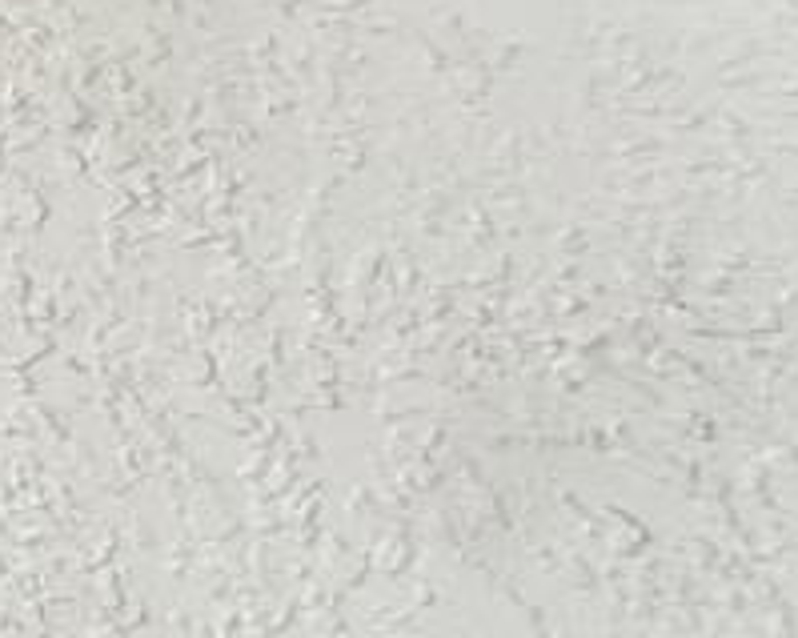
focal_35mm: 110
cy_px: -710
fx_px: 2597
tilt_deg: +1.8
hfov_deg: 10.7
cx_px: -1688
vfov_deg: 12.1
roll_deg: -1.9
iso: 160
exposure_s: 1/99
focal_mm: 2.22
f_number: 2.2
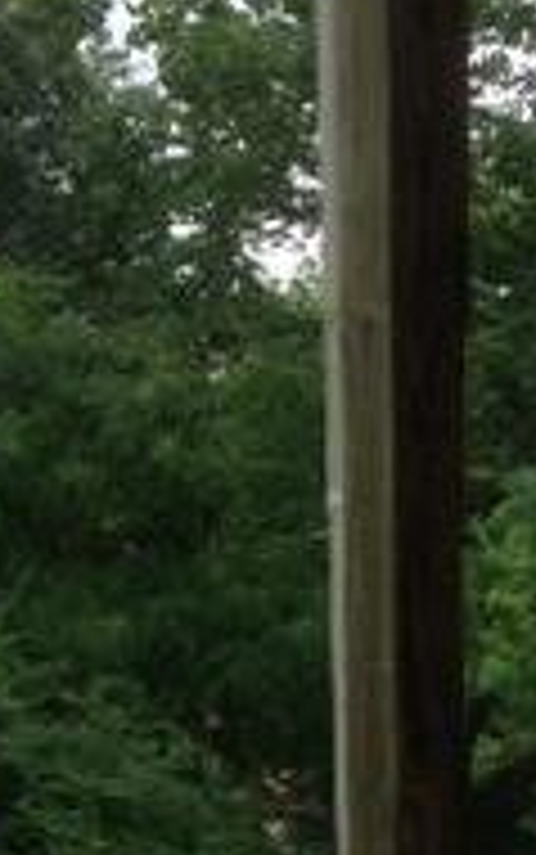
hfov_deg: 10.4
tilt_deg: -10.6
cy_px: 950
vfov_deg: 16.2
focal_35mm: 125
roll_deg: +1.0
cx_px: 509
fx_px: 2917
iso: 50
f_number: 2.4
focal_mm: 4.28
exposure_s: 1/206
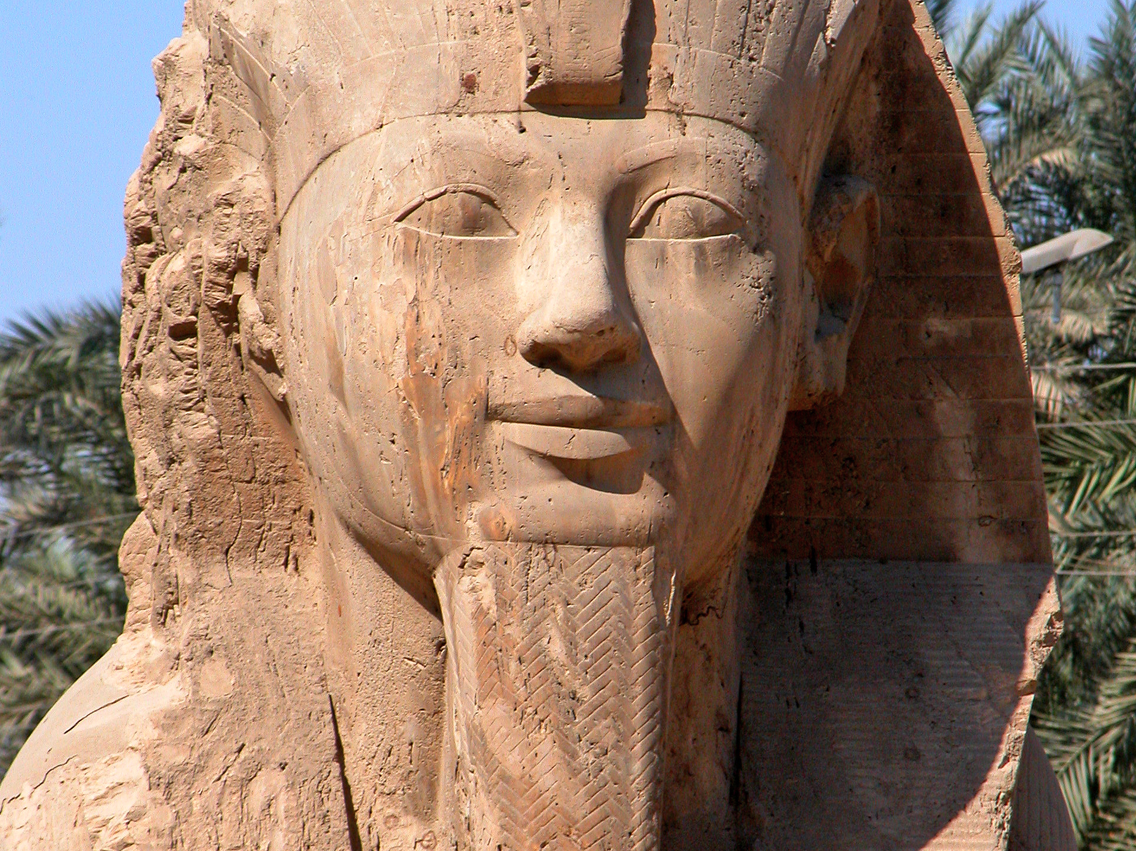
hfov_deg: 5.3
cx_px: 568
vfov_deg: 4.0
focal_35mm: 374
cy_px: 451
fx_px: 12271
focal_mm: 71.2
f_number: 5.9
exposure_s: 1/424
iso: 100
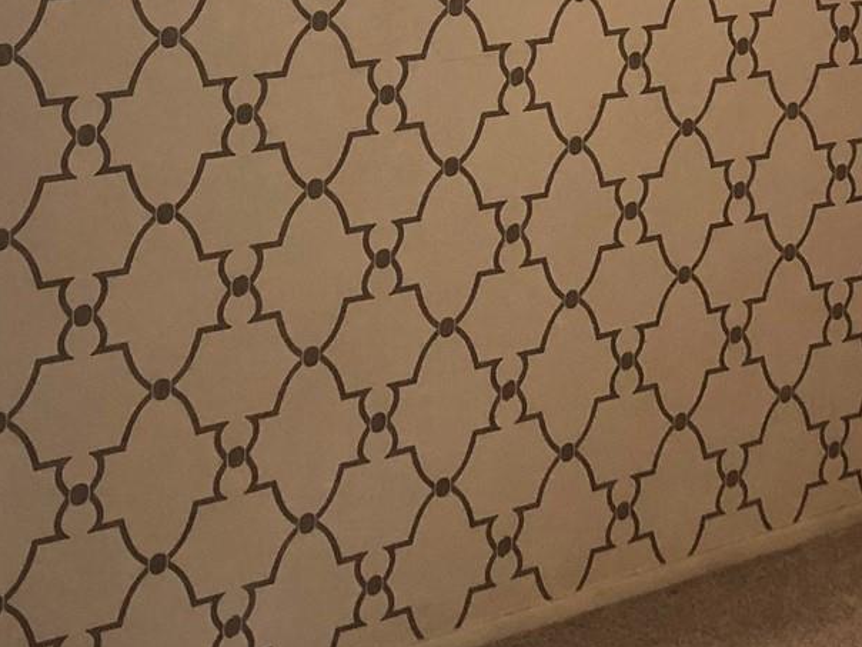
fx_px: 2366
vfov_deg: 14.6
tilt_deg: -2.4
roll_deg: -0.7
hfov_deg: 20.5
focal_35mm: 95
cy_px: -286
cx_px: 612
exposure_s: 1/15
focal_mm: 3.99
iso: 40
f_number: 1.8
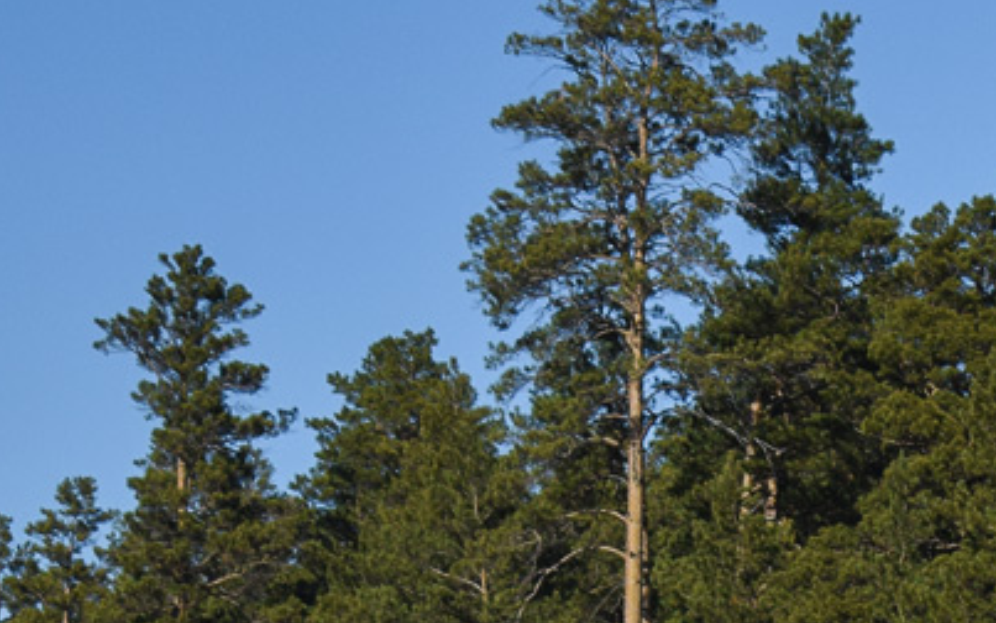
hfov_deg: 8.3
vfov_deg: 5.2
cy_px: 885
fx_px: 6801
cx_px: 1251
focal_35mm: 251
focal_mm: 55
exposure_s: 1/1600
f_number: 7.1
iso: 200
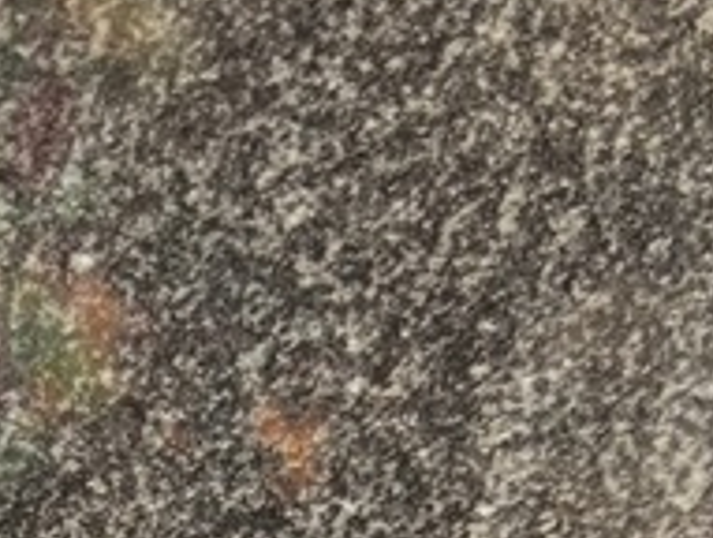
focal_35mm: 209
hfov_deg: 8.9
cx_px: -704
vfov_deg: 6.9
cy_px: 1065
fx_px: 4313
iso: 80
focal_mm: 4.71
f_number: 1.7
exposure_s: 1/100
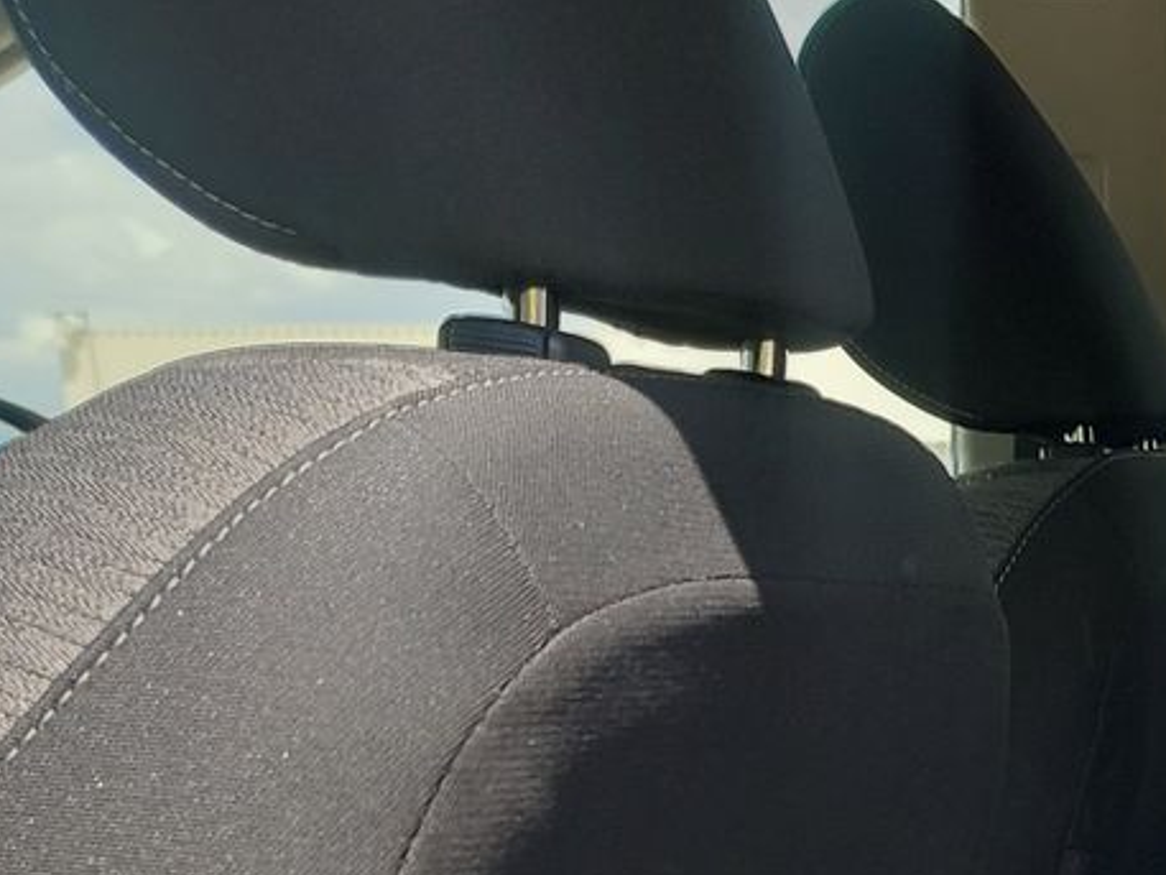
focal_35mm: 84
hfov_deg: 19.2
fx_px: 2830
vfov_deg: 16.2
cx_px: 1929
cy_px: 1278
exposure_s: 1/125
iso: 50
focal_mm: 6.7
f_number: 1.8
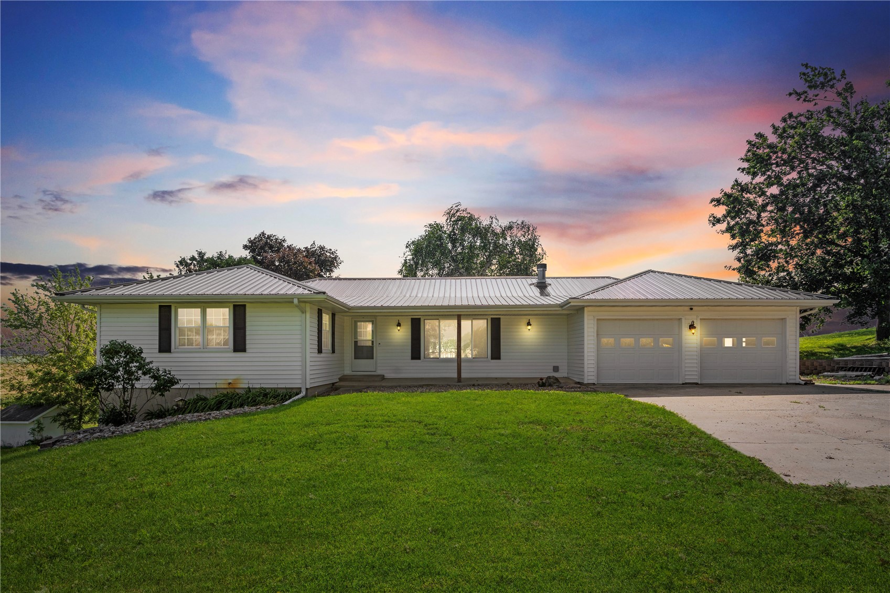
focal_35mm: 18
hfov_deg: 90.0
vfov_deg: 67.4
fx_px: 445
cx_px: 445
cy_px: 296
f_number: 9
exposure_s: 1/1000
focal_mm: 18
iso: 250
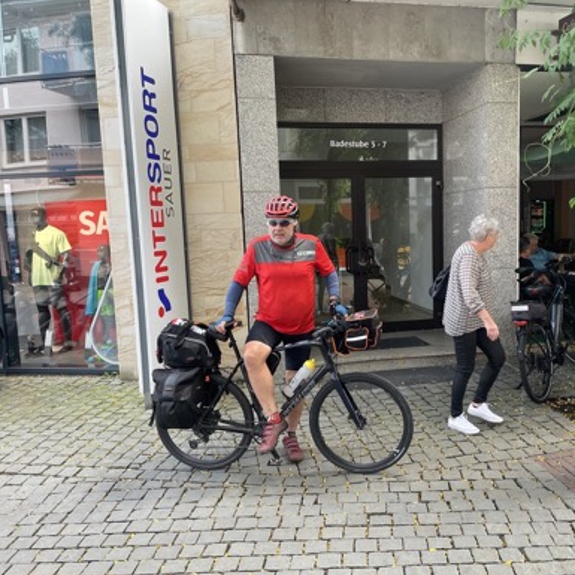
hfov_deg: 52.1
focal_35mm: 31
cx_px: 351
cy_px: 290
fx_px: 583
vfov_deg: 52.5
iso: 64
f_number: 1.6
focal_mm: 4.2
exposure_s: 1/121
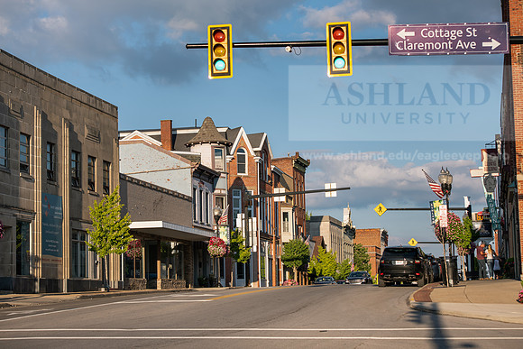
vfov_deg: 16.7
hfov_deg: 24.8
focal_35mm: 82
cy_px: 174
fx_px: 1192
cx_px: 262
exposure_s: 1/250
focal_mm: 82
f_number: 5.6
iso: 64
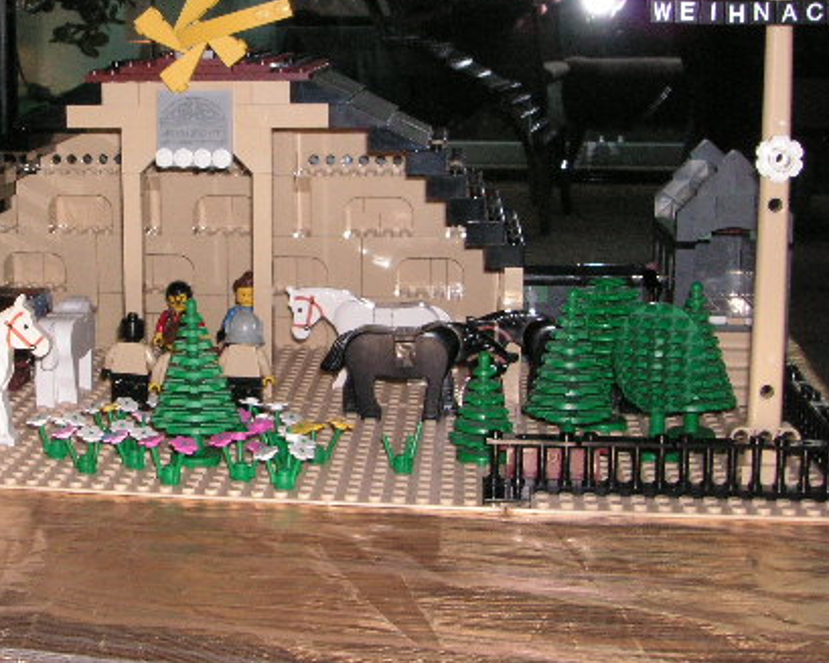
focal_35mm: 58
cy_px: 197
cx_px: 191
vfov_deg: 26.0
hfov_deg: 31.8
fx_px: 1423
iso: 160
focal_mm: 6.3
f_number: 6.6
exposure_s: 1/45
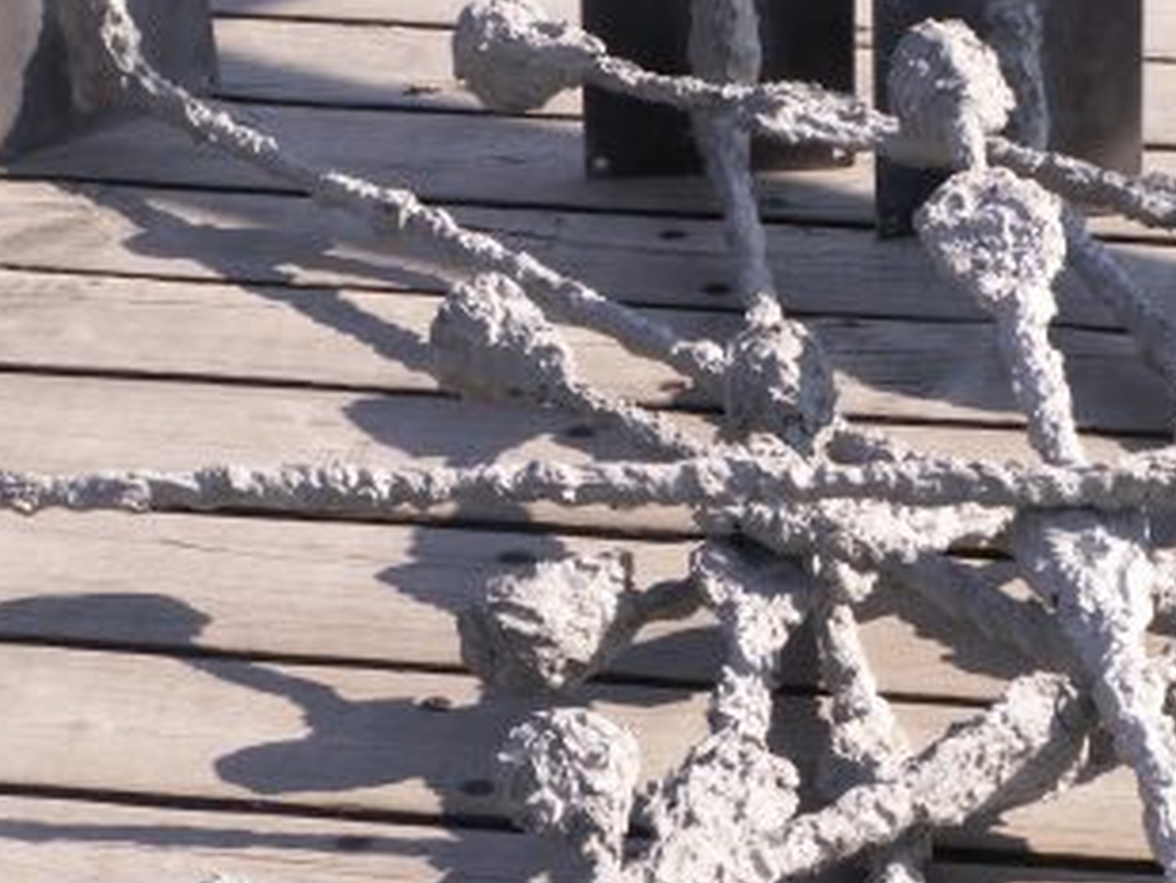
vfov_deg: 9.5
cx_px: 891
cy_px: 426
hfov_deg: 12.5
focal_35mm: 157
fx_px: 5336
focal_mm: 16.5
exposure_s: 1/160
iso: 50
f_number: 7.1
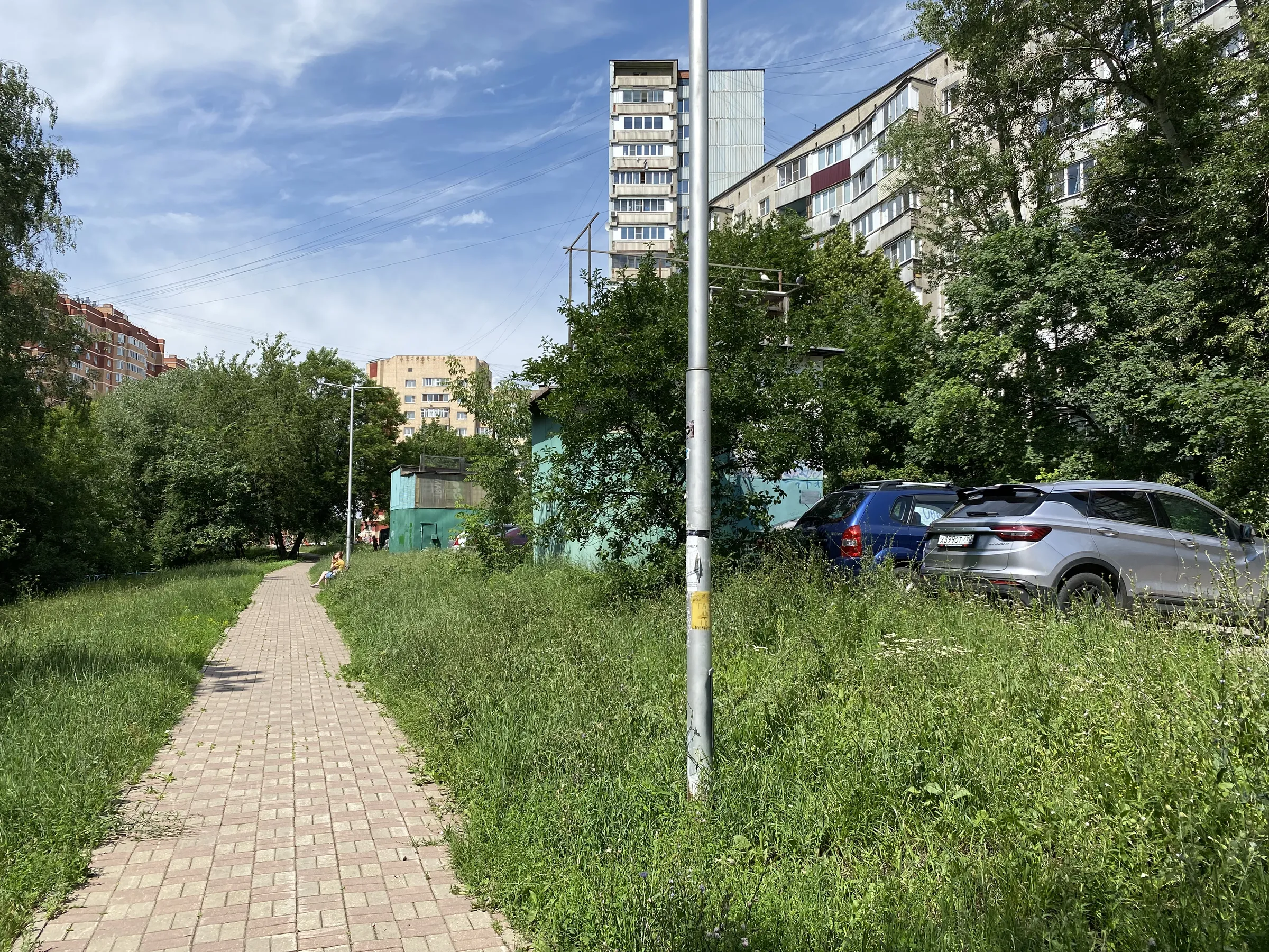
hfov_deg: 67.3
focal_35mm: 26
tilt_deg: +6.2
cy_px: 476
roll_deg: -0.1
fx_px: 953
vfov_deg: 53.1
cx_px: 634
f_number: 1.8
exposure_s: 1/3731
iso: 32
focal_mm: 4.25
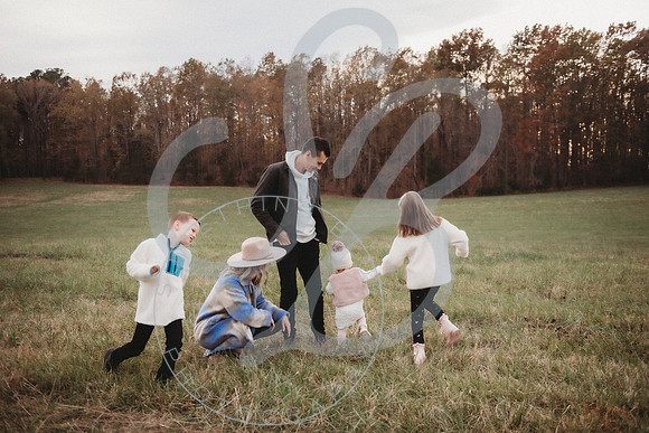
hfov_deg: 56.8
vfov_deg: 39.6
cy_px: 216
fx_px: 601
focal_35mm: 33
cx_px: 332
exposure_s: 1/250
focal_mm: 32
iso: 250
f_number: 2.8
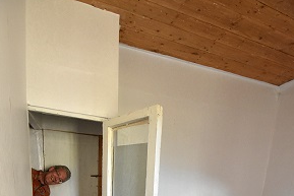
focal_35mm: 23
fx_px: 188
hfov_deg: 76.1
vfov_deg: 43.8
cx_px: 148
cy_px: 211
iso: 2500
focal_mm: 10
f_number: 10
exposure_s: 1/25
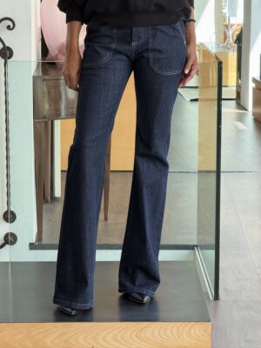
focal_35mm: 120
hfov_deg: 12.3
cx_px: 130
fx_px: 1206
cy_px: 174
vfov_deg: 16.4
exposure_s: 1/100
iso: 125
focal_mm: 15.66
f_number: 2.8
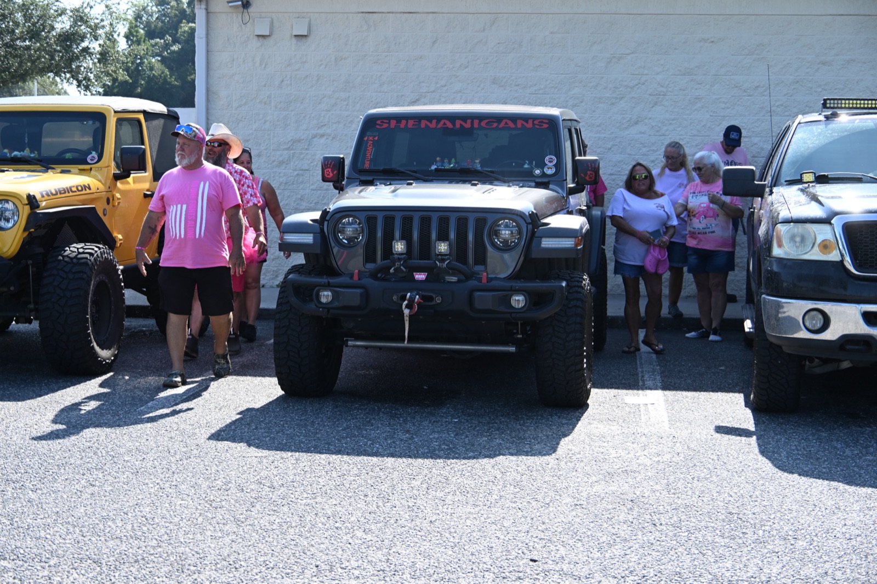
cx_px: 438
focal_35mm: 62
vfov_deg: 21.9
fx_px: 1510
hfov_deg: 32.4
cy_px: 292
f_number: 7.1
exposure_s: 1/250
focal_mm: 62
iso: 200
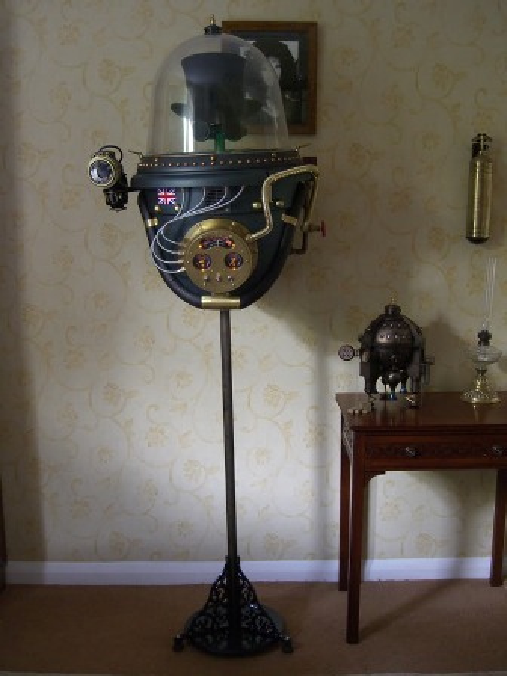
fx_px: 742
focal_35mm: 38
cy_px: 338
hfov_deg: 37.7
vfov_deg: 49.0
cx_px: 254
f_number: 2.8
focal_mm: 7.9
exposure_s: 1/10
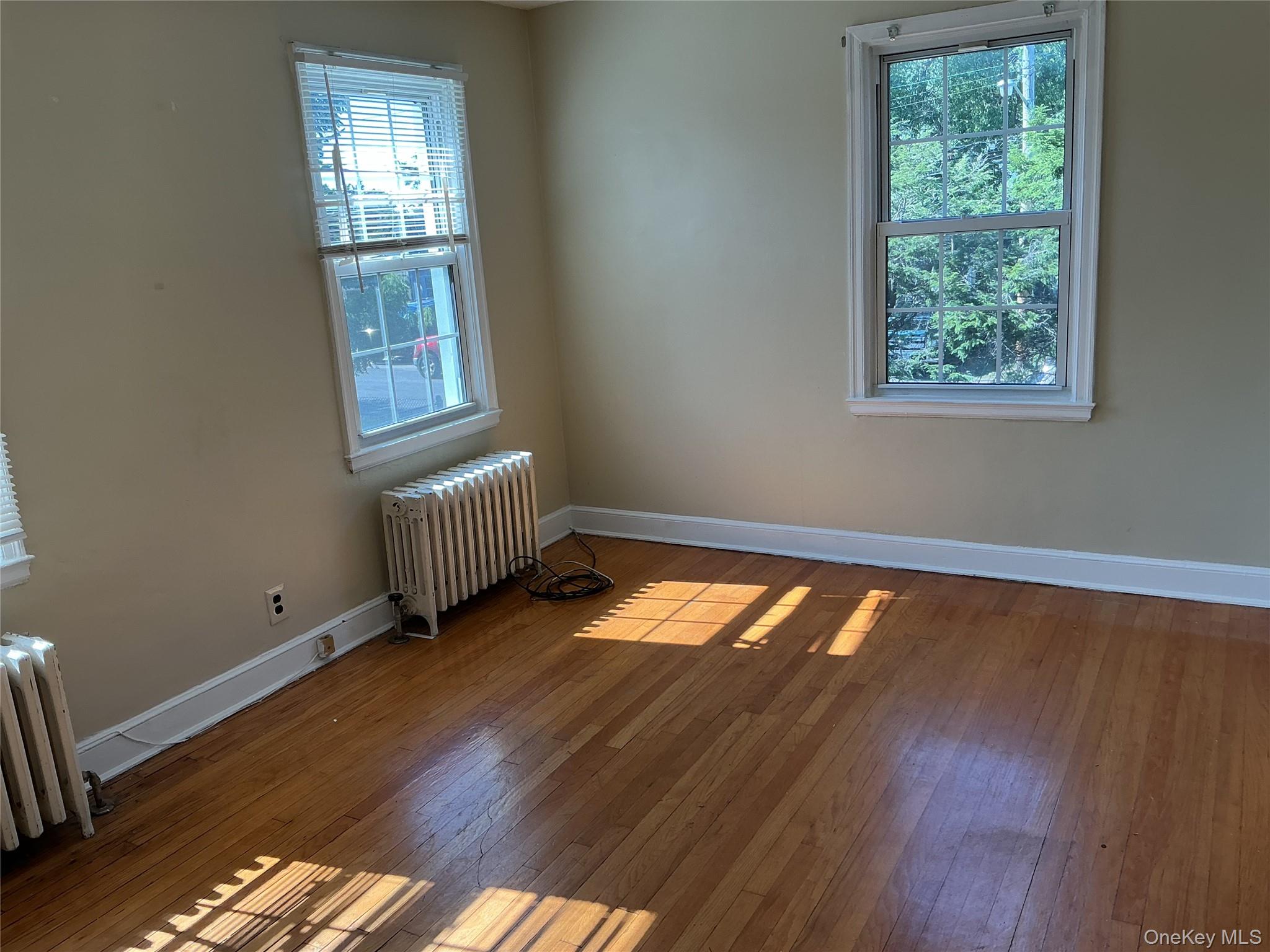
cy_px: 476
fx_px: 1064
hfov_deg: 61.7
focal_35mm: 29
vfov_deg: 48.2
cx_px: 635
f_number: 1.8
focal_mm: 3
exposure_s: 1/120
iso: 20
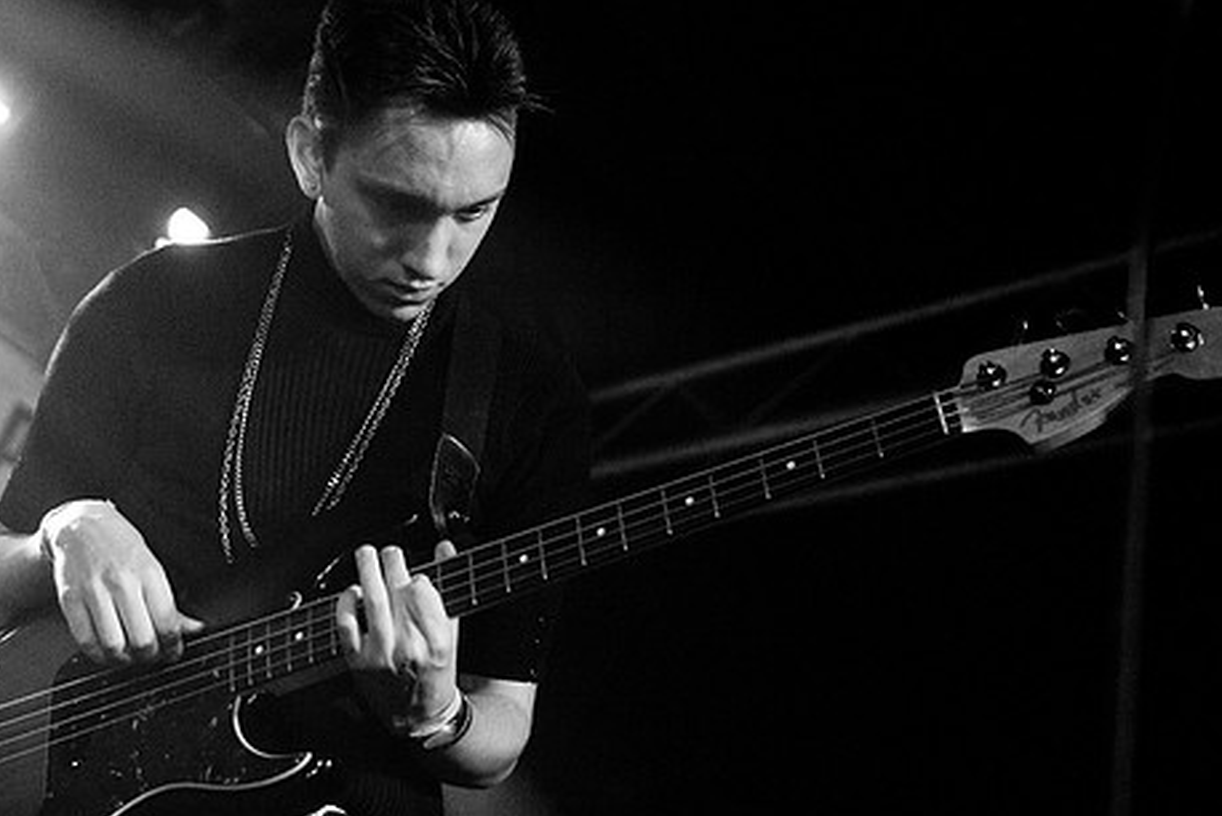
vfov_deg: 23.8
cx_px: 480
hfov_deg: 34.9
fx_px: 1936
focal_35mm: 57
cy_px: 441
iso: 1000
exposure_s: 1/100
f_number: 2.2
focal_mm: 30
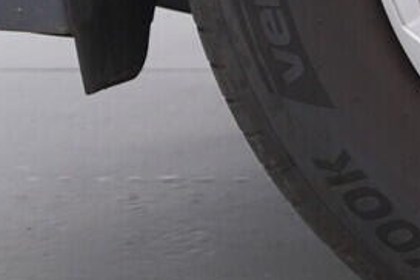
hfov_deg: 10.3
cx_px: 695
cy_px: -154
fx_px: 2216
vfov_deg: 7.1
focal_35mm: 190
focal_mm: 24
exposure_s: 1/60
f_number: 3.5
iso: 125
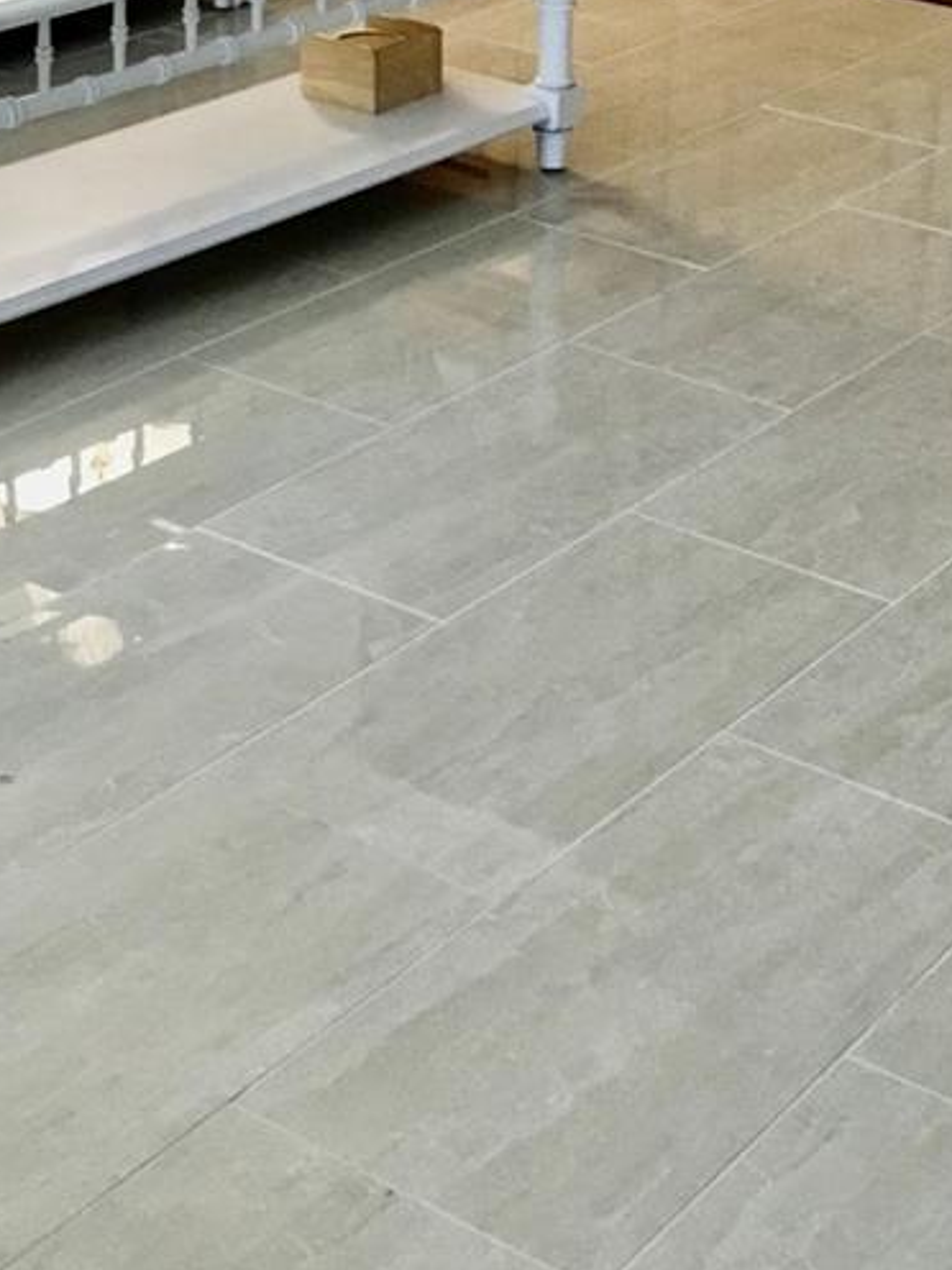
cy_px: 26
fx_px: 2750
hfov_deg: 19.6
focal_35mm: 75
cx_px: 660
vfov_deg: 24.9
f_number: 2.4
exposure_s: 1/30
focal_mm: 3.3
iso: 160
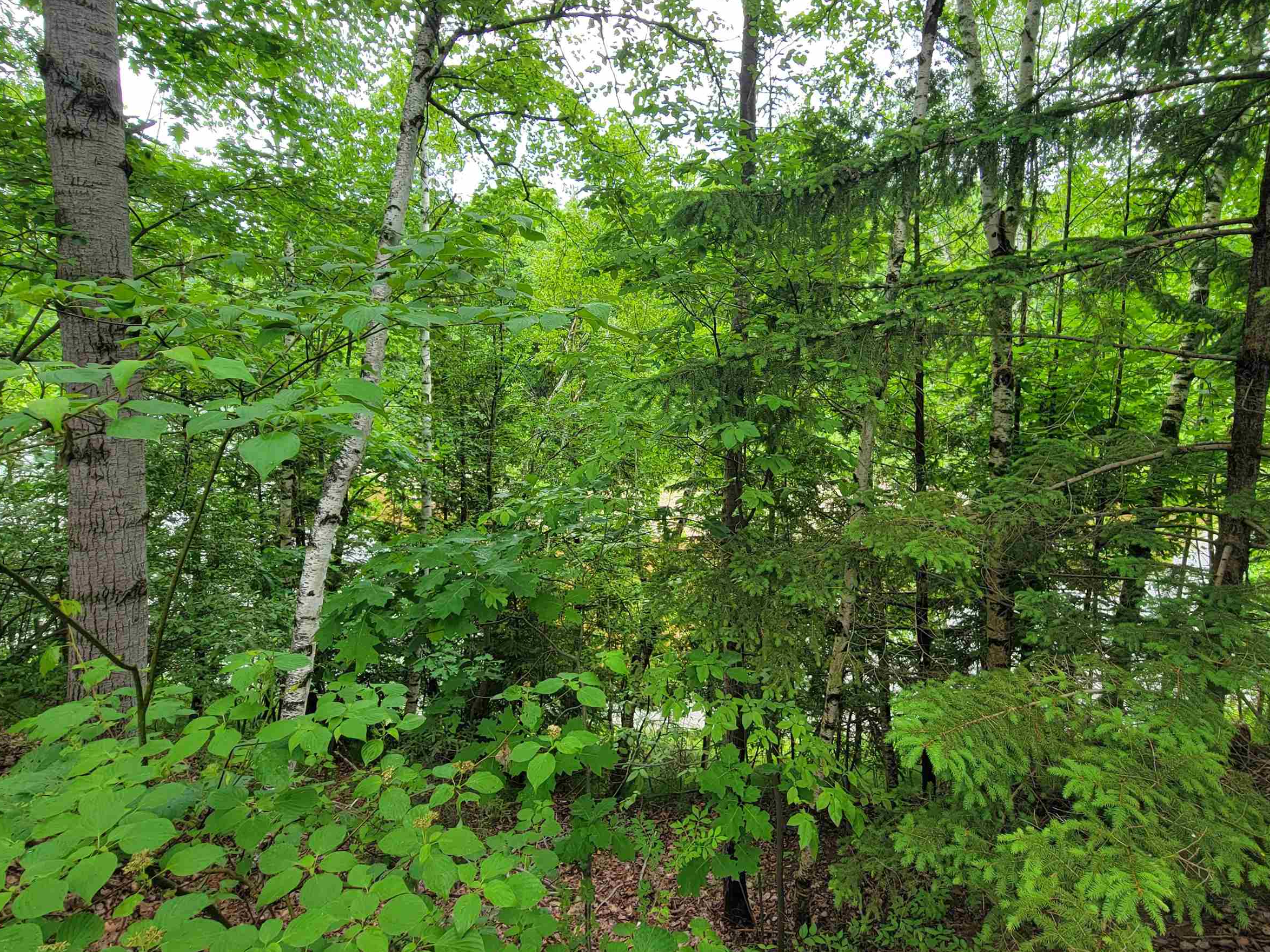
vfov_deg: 74.5
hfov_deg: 90.7
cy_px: 430
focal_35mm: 17
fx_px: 624
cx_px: 703
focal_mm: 2.2
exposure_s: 1/183
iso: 50
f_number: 2.2
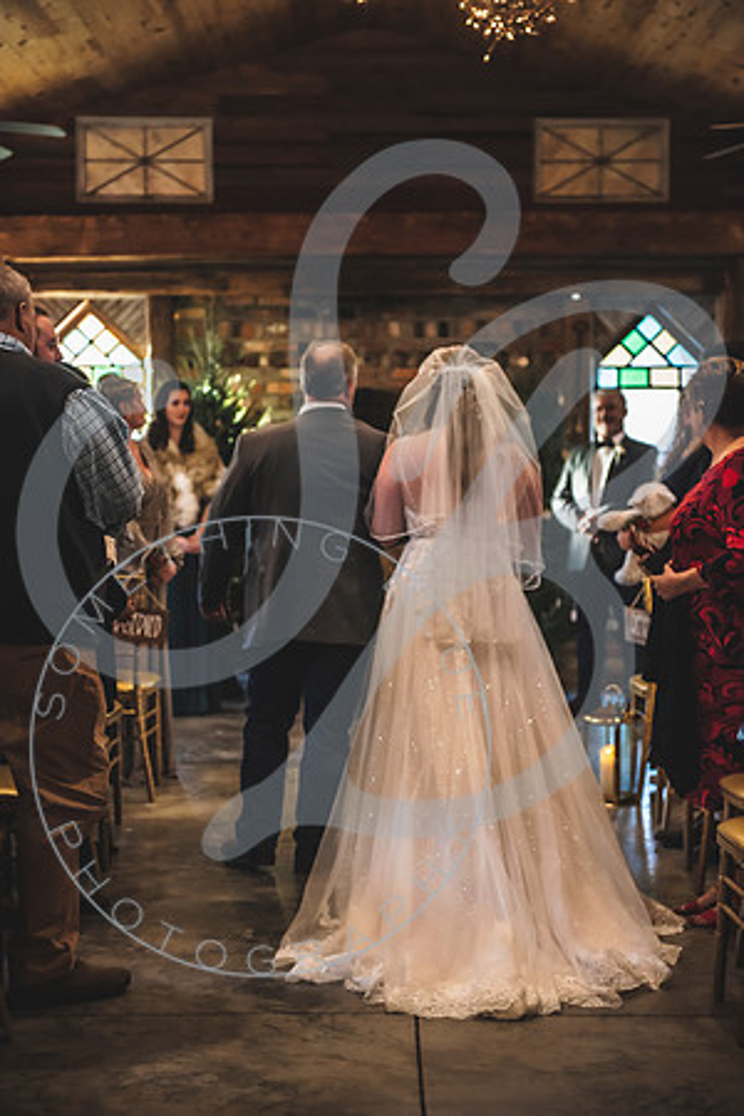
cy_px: 558
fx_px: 2170
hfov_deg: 19.5
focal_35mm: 70
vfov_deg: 28.8
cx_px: 372
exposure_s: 1/160
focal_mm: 70
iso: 1600
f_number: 2.8
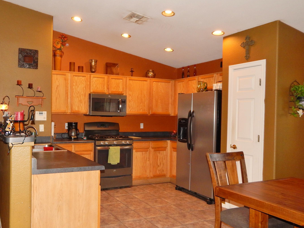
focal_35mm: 32
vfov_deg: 44.1
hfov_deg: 55.8
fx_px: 281
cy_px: 119
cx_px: 106
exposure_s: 1/30
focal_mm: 4
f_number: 3
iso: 200
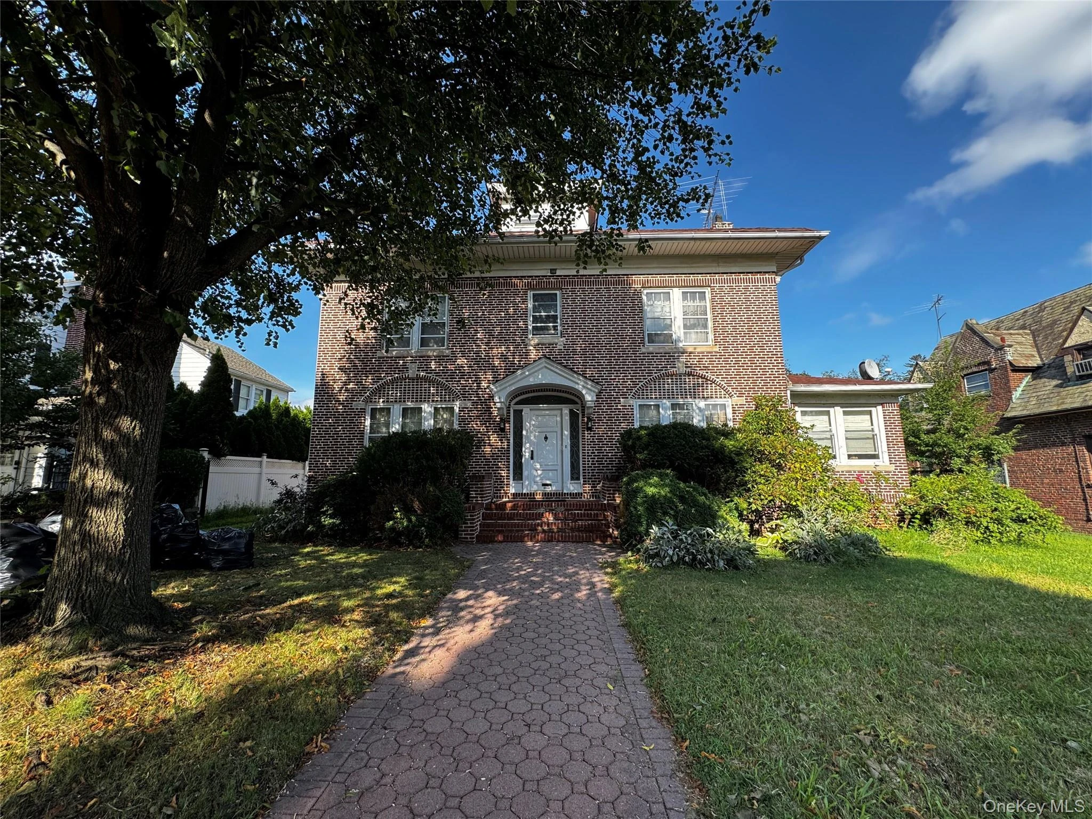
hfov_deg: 102.1
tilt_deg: +11.5
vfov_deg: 85.7
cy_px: 410
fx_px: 442
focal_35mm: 14
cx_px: 546
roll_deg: +0.8
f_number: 2.2
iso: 40
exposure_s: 1/443
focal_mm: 2.22
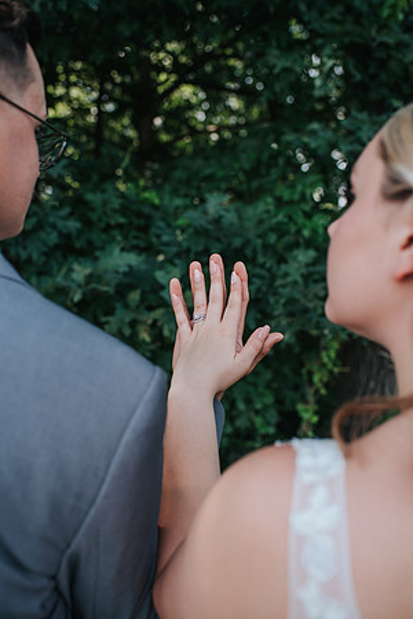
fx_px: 602
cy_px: 310
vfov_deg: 54.4
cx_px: 206
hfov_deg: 37.9
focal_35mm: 35
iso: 180
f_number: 2.8
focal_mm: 35
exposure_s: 1/500
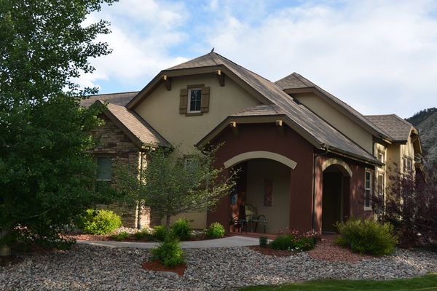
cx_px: 218
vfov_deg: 30.8
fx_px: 528
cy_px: 146
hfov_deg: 45.0
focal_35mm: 44
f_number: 6.3
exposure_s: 1/200
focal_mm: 29
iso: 100
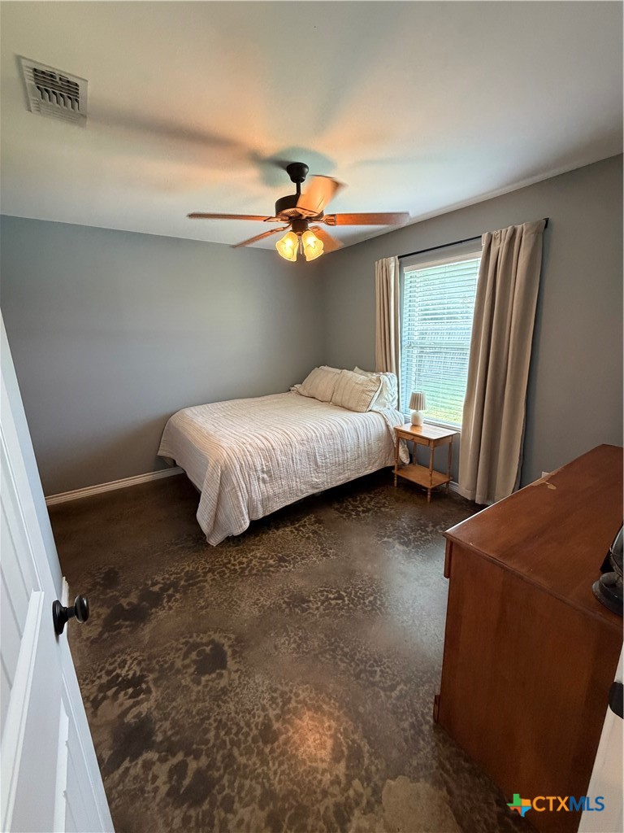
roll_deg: +1.3
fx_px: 336
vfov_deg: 102.1
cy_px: 416
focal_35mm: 14
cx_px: 312
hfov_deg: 85.7
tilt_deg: -13.3
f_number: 2.2
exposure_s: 1/60
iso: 400
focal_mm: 2.22
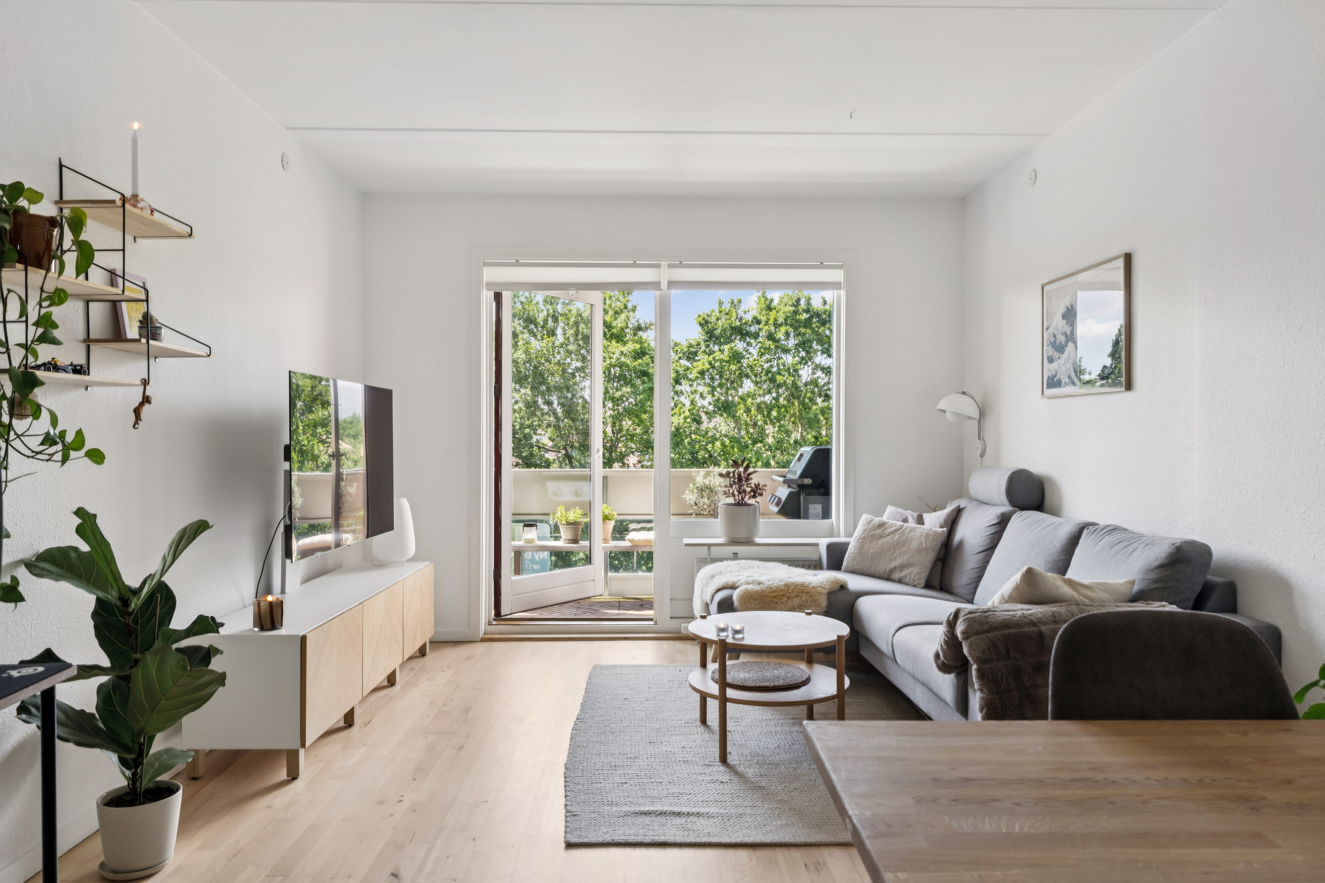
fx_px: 920
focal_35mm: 25
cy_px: 442
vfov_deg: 51.3
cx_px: 662
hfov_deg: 71.5
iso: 200
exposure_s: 1/40
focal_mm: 25
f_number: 10
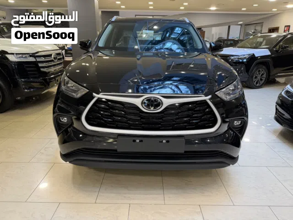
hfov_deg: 71.6
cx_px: 146
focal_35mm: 24
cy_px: 110
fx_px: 203
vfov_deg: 56.8
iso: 160
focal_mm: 6.76
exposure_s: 1/50
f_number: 1.78
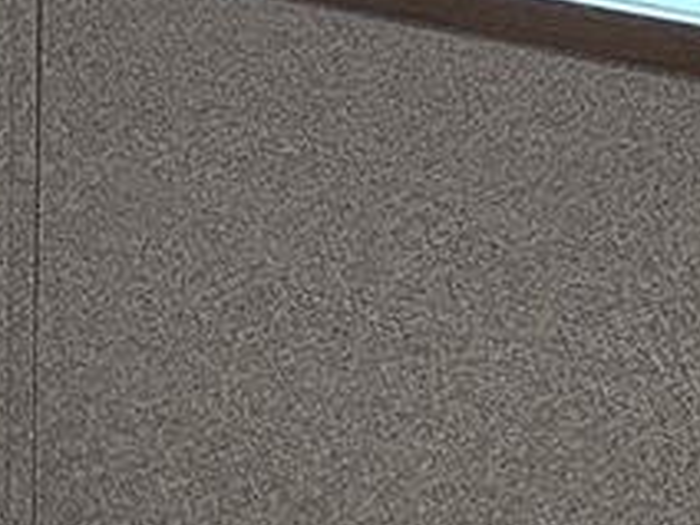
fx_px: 1982
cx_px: 320
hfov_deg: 20.0
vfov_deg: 13.7
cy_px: -373
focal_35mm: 98
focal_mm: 2.2
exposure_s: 1/60
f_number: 2.2
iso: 64
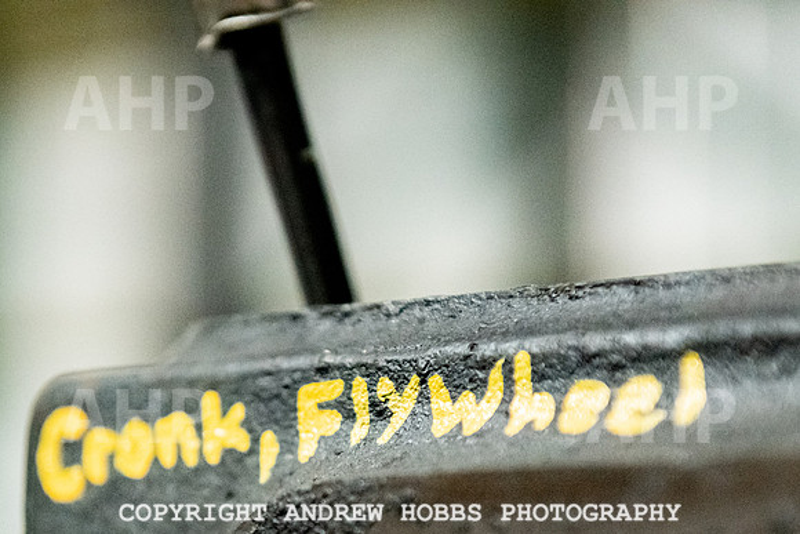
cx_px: 315
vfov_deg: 10.5
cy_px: 495
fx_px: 2886
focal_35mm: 130
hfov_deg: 15.8
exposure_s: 1/160
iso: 5000
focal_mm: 70
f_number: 4
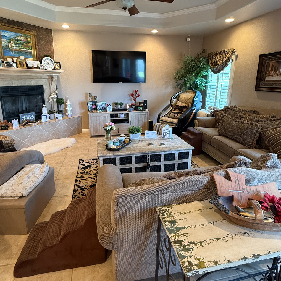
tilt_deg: -12.5
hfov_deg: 74.8
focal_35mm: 20
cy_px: 119
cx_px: 135
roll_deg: -2.4
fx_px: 184
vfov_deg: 74.3
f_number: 2.2
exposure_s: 1/30
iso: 200
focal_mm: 2.22
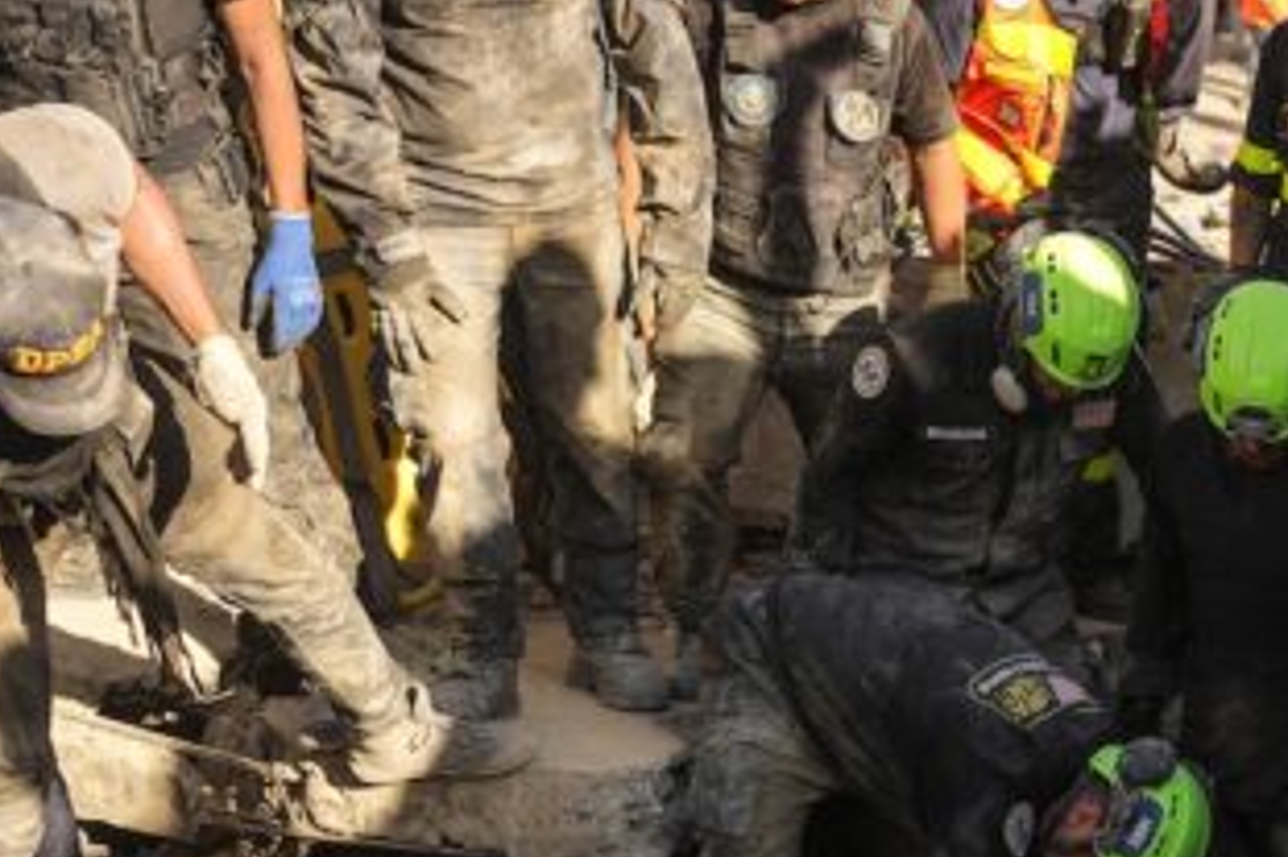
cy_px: 890
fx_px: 2896
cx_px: 1292
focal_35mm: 81
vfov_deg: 16.4
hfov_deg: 24.0
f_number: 2.2
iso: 250
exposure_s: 1/3200
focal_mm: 35
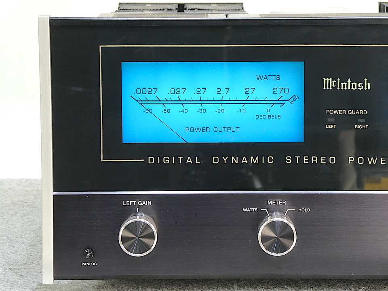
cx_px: 194
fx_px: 1513
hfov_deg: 14.6
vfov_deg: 11.0
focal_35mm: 135
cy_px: 146
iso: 200
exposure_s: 1/5
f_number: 5.3
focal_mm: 24.2
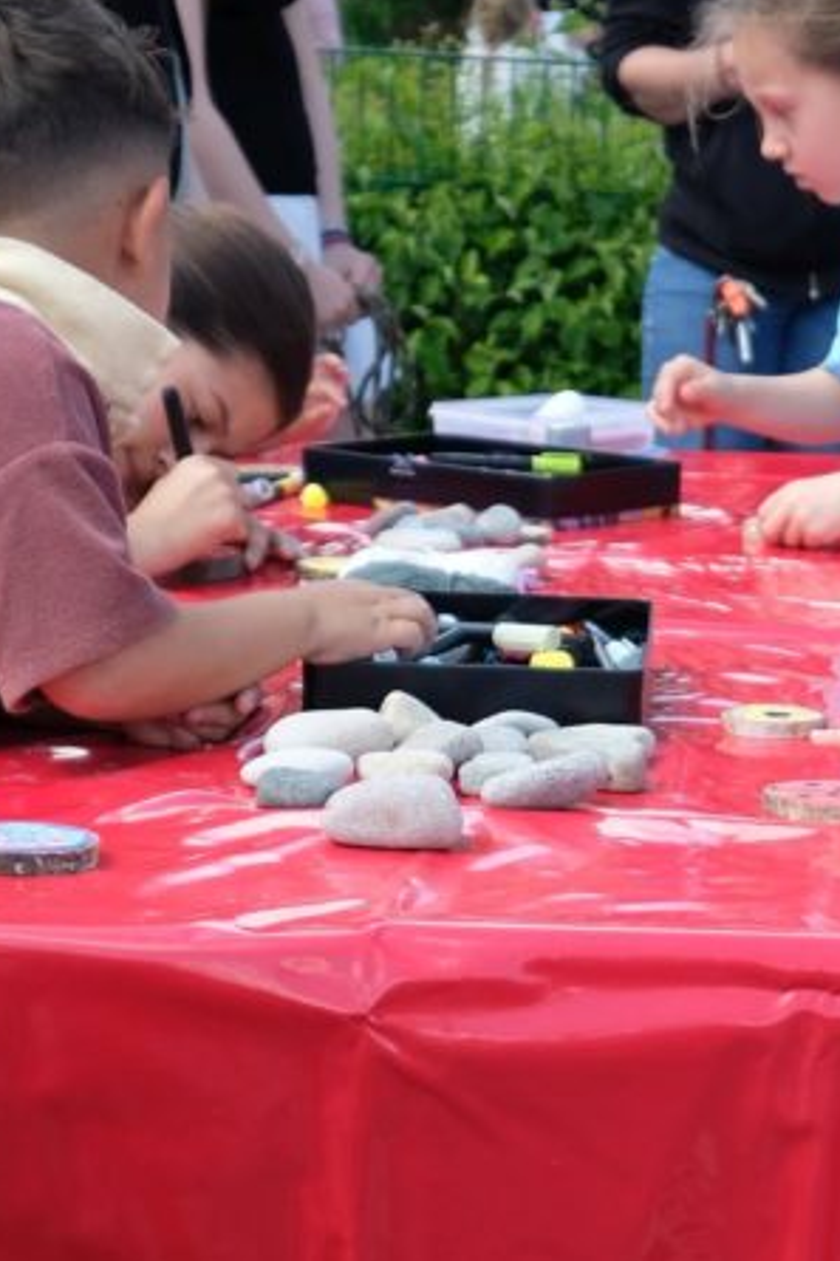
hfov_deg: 14.7
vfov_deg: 21.2
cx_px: 597
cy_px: 1233
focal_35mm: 93
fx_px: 3257
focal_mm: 24
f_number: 4
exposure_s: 1/320
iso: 200
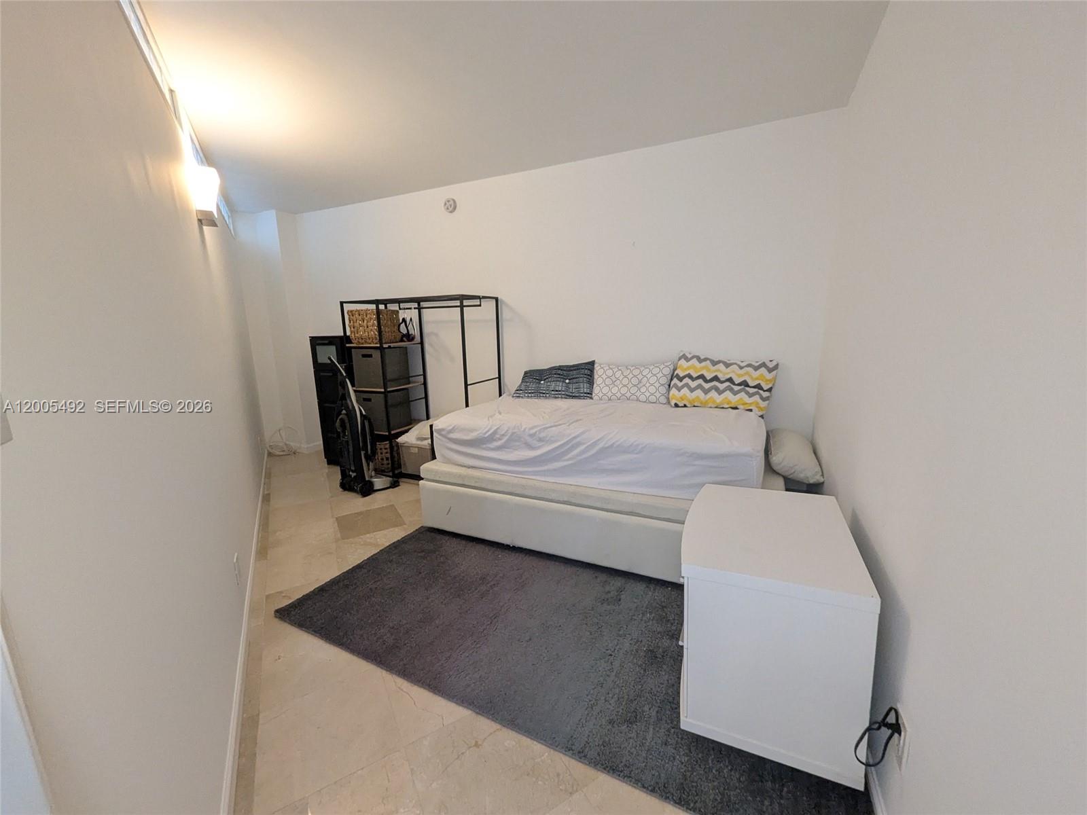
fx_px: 408
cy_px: 408
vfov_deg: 89.9
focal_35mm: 13
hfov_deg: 106.2
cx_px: 544
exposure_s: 1/60
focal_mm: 1.95
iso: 473
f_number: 2.2
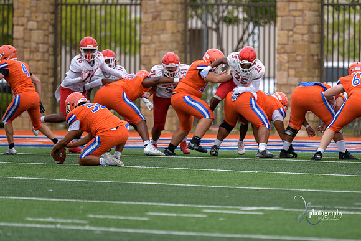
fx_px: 3982
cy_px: 83
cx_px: 239
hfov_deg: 5.2
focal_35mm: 397
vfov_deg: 3.5
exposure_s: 1/1000
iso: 160
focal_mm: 300
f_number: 2.8
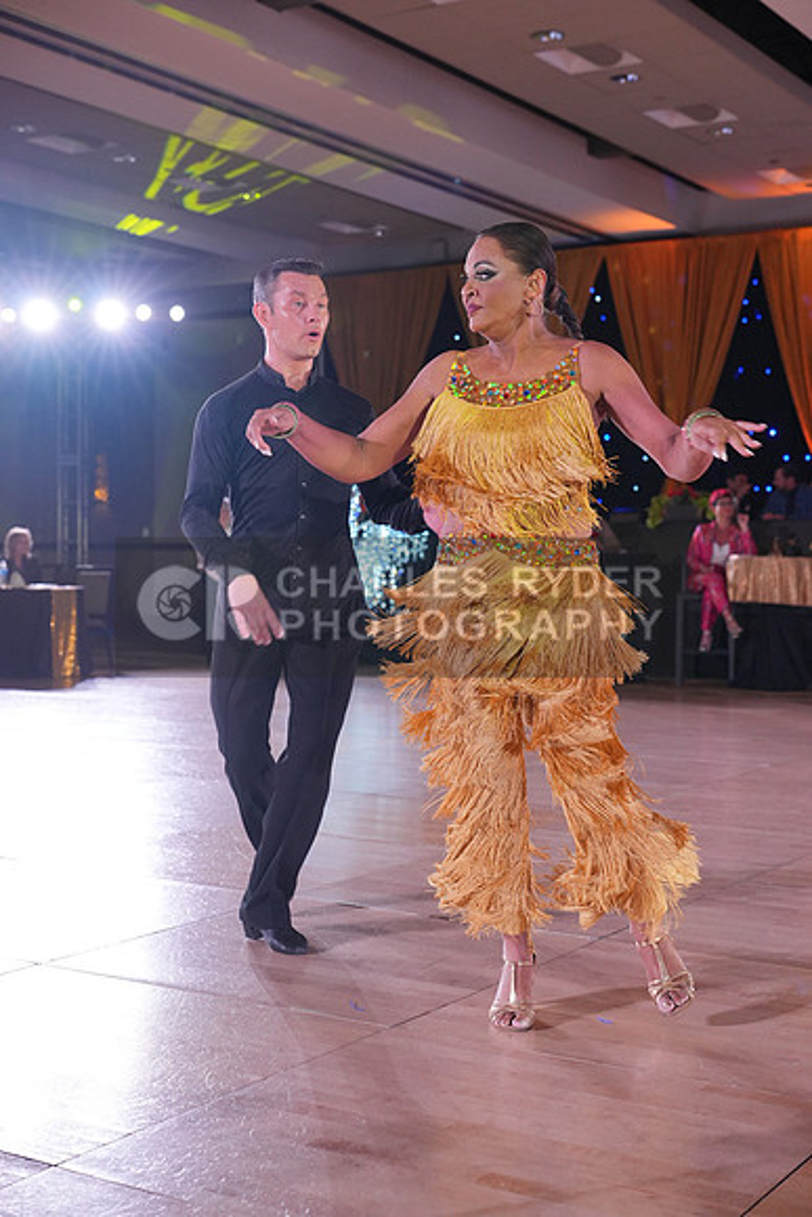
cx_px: 406
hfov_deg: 27.0
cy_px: 608
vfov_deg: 39.6
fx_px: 1691
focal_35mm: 50
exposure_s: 1/400
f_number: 4
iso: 2000
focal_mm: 50
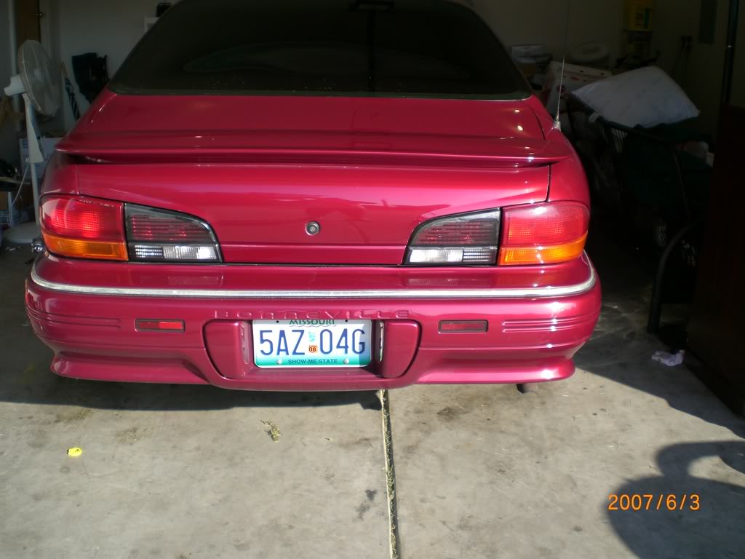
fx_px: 818
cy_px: 280
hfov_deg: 49.0
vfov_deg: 37.7
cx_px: 372
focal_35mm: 38
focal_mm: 6.3
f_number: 3.1
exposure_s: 1/320
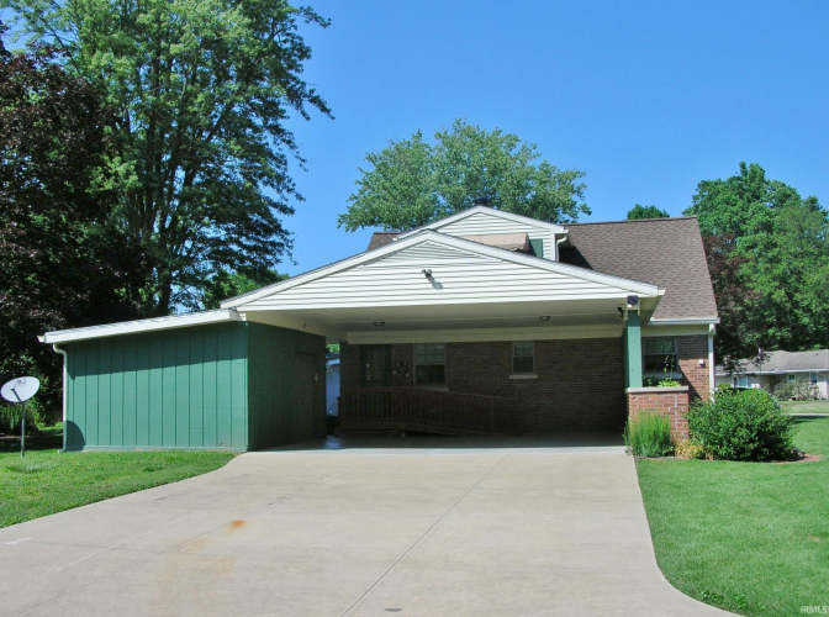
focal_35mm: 37
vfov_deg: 38.5
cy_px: 308
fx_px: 884
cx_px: 414
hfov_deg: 50.3
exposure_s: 1/799
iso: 50
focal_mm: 6.2
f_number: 3.8
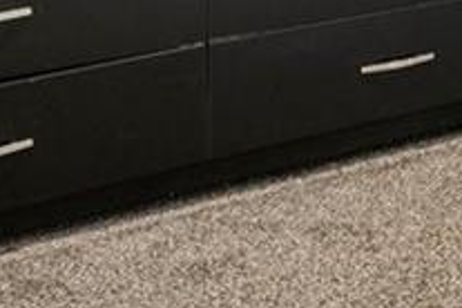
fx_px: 1386
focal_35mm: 108
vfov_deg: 11.1
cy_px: -368
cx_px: 998
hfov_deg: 14.6
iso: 400
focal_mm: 14
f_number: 9
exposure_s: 1/5
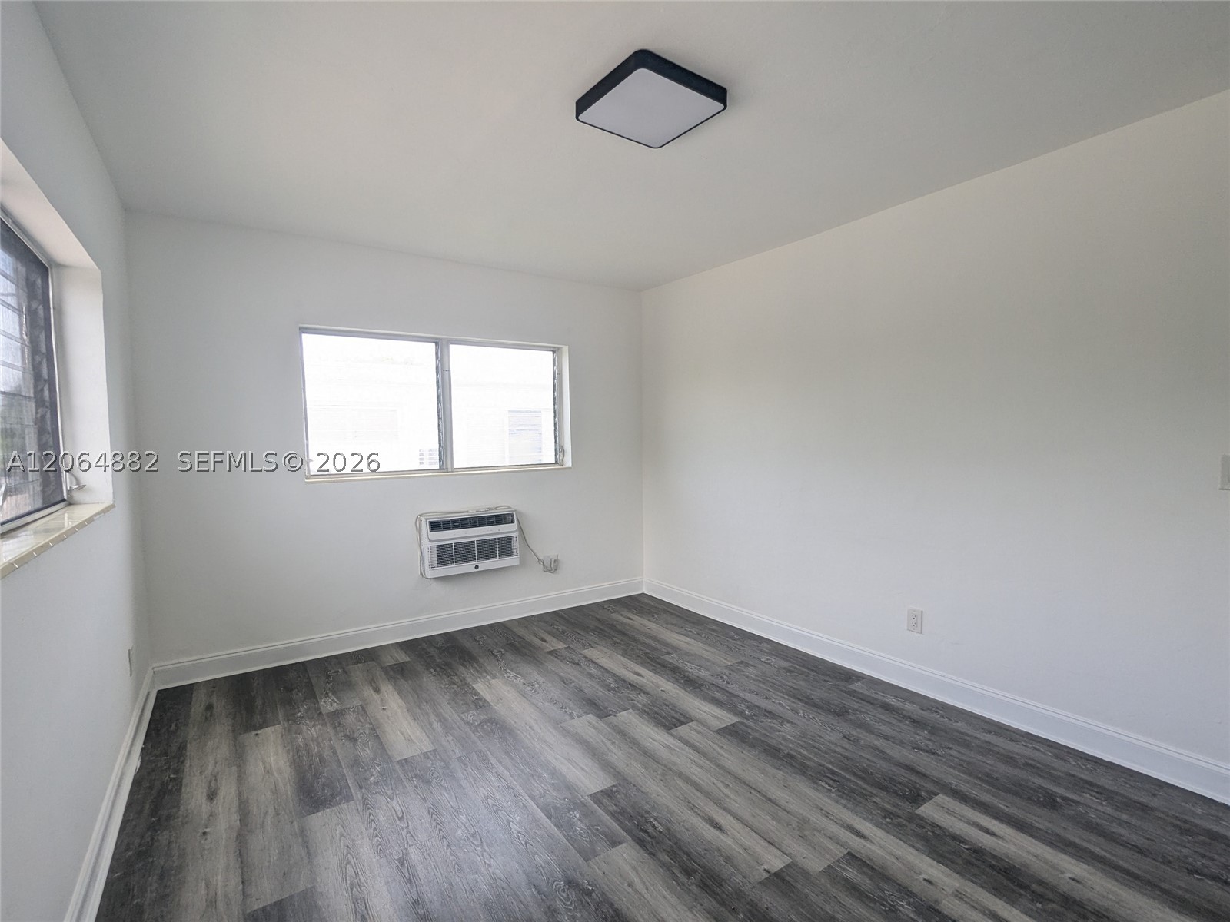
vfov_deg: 78.1
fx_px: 569
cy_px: 461
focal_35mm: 16
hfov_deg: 94.5
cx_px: 615
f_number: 2.2
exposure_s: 1/78.9
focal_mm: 2.35
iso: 63
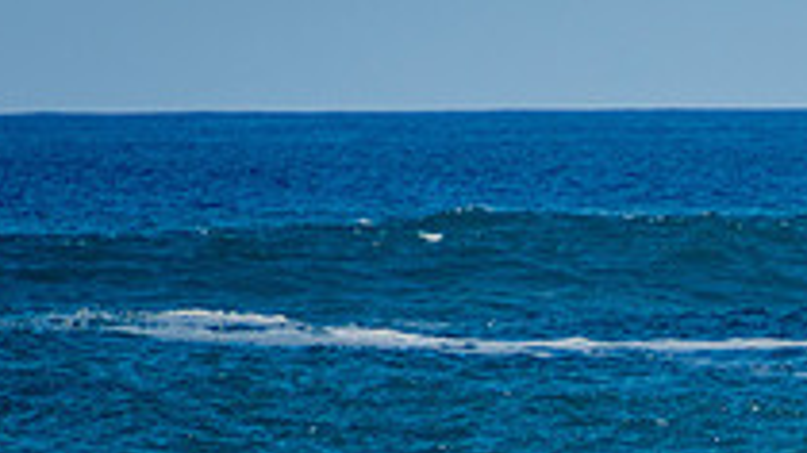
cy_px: 585
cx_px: 965
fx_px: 38593
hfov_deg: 1.2
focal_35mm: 1804
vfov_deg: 0.7
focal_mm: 400
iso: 400
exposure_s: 1/2000
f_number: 5.6
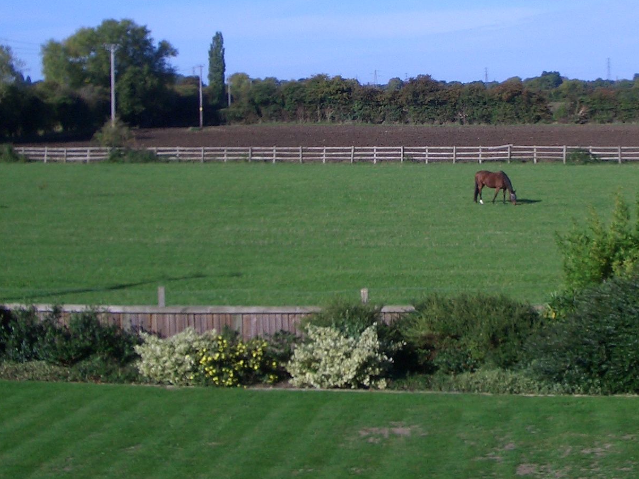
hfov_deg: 28.9
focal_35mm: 67
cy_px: 94
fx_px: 1237
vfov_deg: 21.6
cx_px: 397
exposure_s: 1/500
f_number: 4.3
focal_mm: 5.8
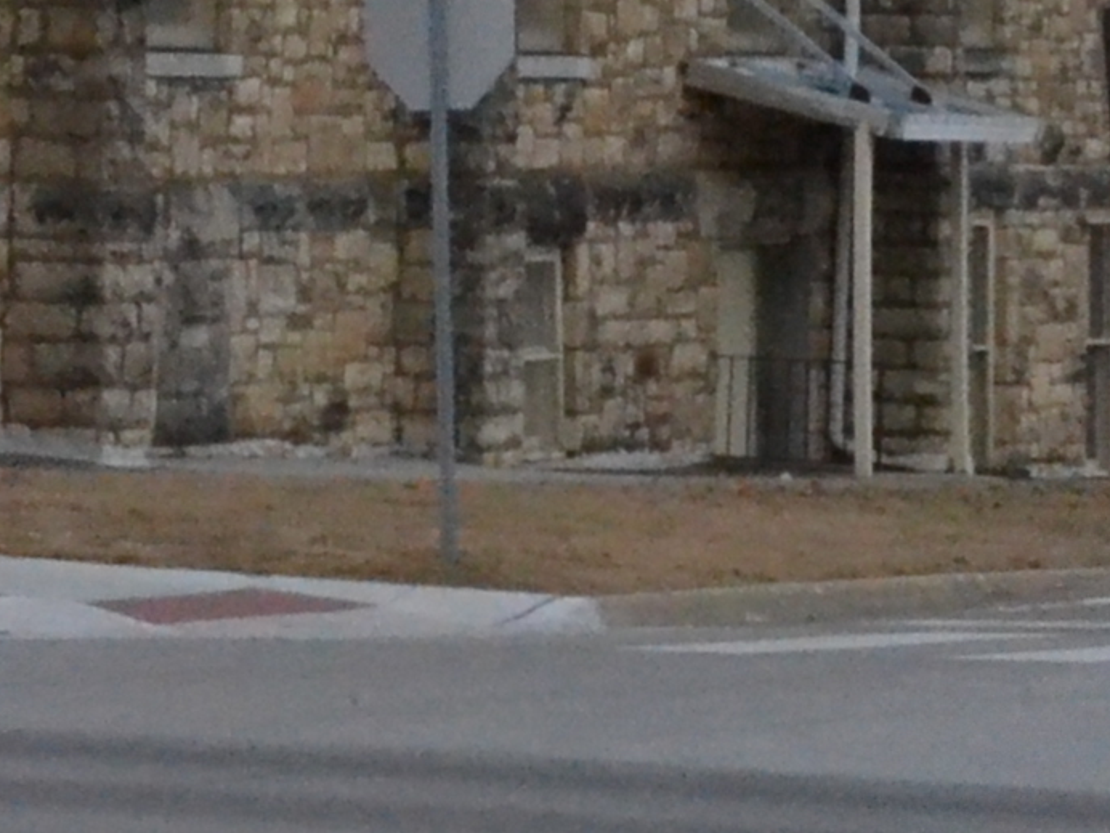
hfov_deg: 7.2
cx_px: -845
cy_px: -807
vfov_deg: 5.4
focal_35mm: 269
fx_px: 8626
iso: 3200
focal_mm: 28
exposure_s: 1/1000
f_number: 18
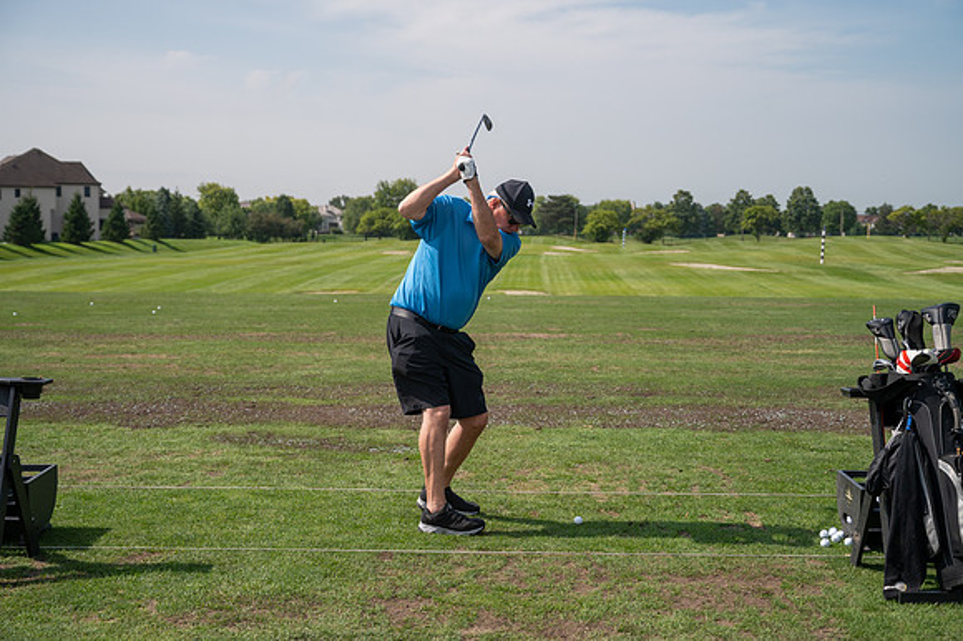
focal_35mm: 50
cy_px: 320
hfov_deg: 39.6
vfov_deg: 27.0
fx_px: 1337
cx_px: 482
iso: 250
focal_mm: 50
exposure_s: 1/3200
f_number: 4
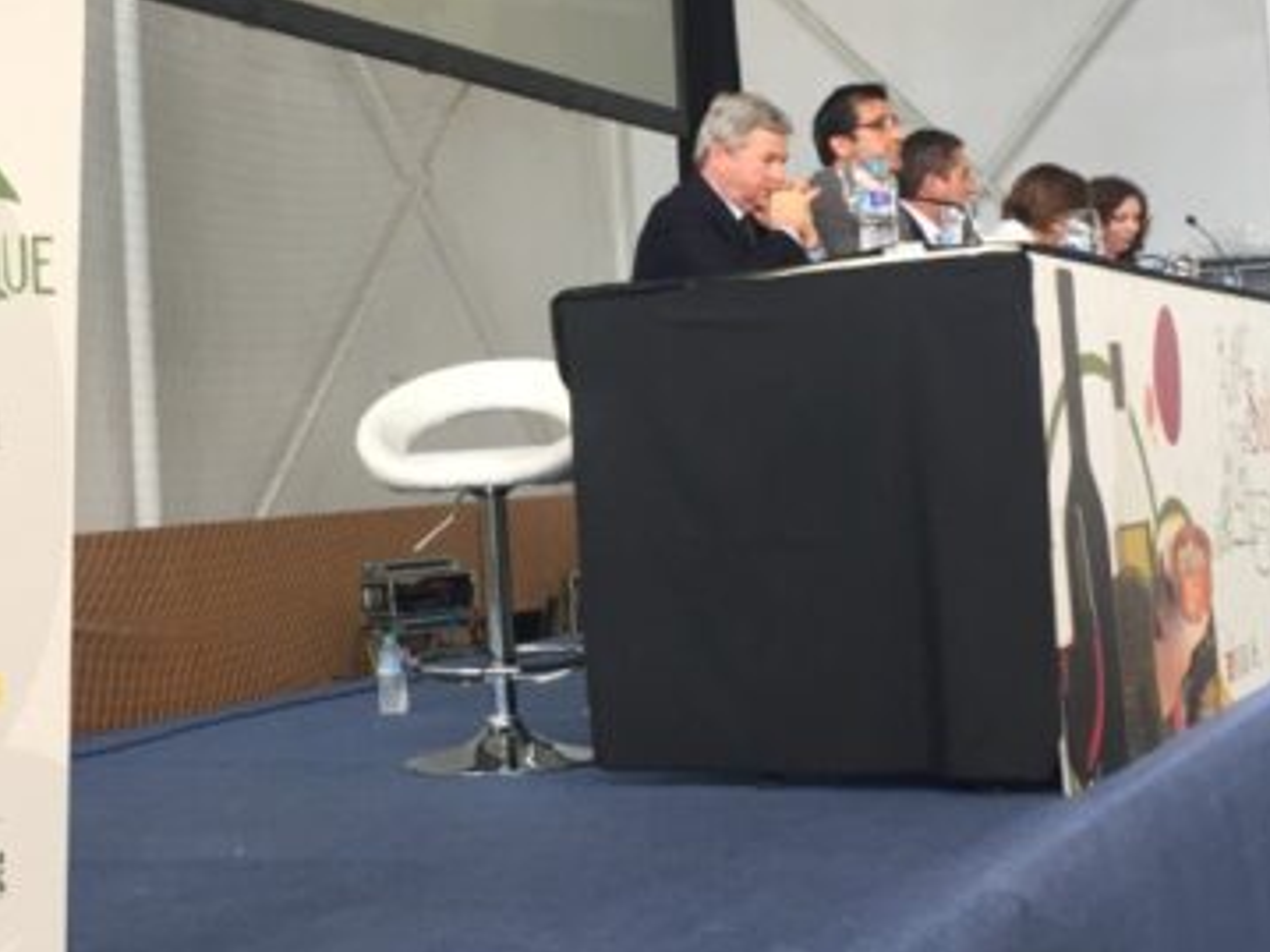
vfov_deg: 23.5
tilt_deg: +4.5
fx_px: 2274
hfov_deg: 31.0
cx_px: 446
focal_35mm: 62
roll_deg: +1.8
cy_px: 276
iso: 50
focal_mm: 4.15
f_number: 2.2
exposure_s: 1/33
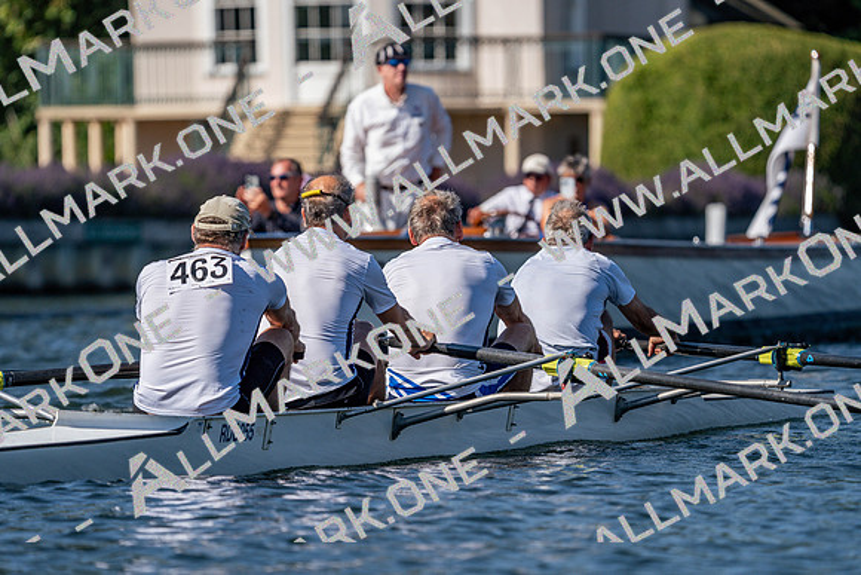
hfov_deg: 5.5
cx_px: 430
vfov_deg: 3.7
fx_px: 8947
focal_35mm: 374
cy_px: 288
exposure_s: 1/1600
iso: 160
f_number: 6.3
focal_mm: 374
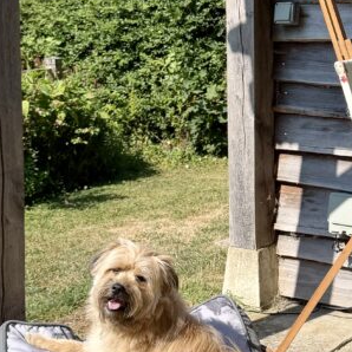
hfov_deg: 22.8
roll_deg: -0.4
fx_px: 840
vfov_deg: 23.4
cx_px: 343
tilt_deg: -4.7
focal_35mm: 73
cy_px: 79
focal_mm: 6.76
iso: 80
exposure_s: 1/3584
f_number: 1.78
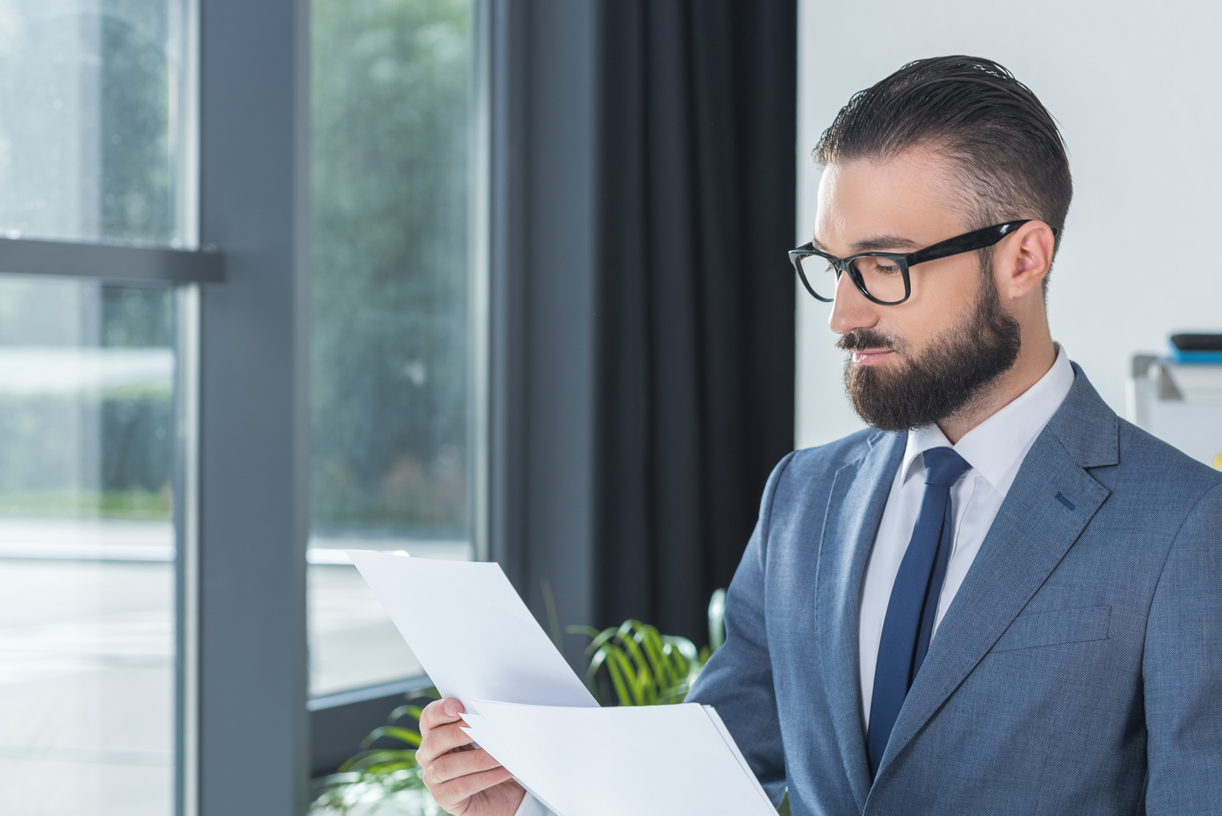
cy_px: 469
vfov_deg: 14.0
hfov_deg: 20.8
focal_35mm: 98
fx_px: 3328
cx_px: 766
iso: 100
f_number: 4.5
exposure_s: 1/250
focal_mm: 70
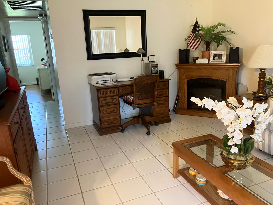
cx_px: 136
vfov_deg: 49.7
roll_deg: +3.2
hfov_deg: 63.4
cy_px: 102
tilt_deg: -15.2
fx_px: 221
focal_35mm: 28
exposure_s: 1/40
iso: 320
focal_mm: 3.99
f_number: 1.8
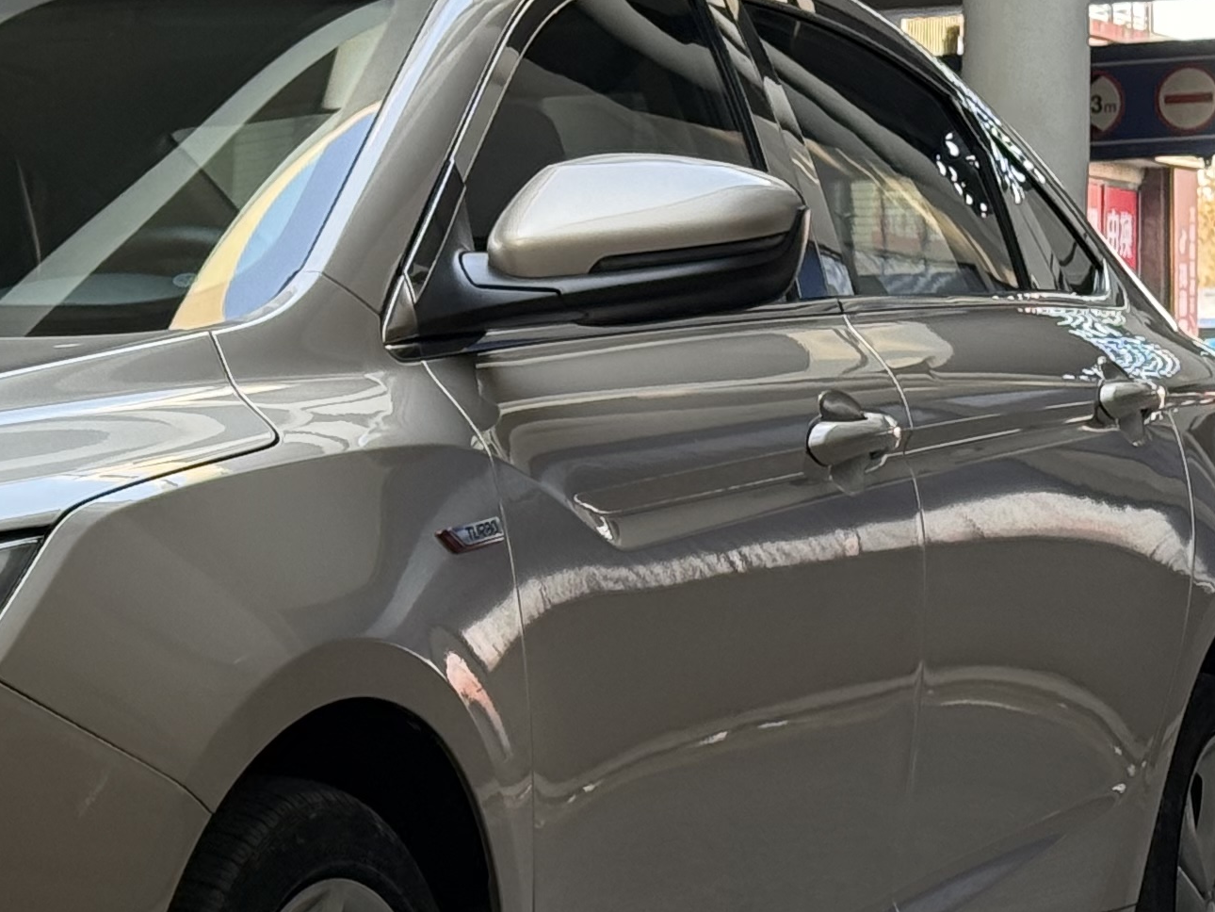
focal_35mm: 150
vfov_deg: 9.9
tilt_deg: -1.1
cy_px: 710
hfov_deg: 12.9
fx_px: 5266
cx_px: -115
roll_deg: +0.8
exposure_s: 1/236
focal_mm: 6.76
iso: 125
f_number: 1.78
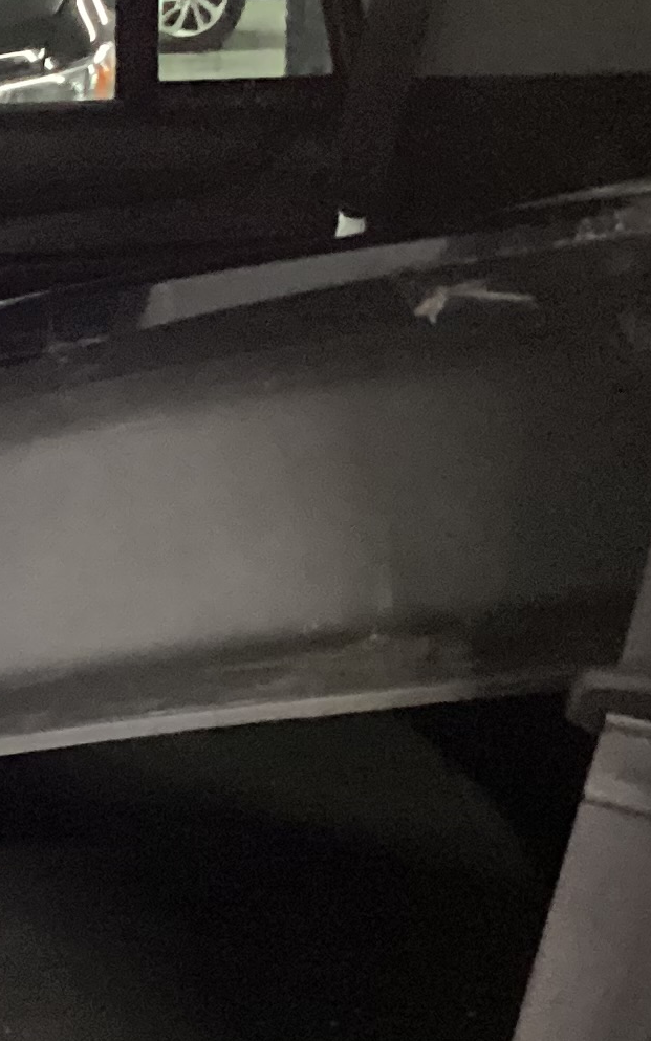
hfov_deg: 11.7
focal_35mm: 108
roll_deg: +1.6
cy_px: 643
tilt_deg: -17.6
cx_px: -296
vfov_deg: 19.2
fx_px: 3064
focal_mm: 3.3
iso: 800
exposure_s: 1/15
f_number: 2.4
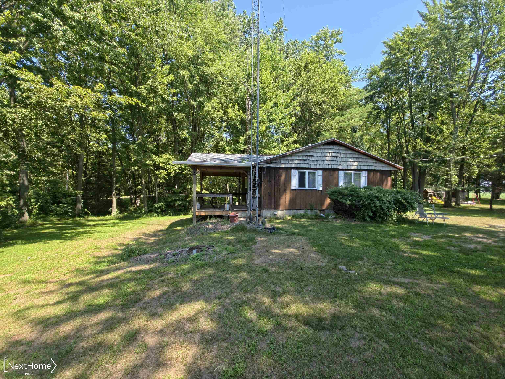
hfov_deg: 106.2
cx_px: 252
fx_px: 190
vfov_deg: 89.9
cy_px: 190
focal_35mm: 13
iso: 40
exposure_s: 1/614
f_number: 1.9
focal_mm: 2.2
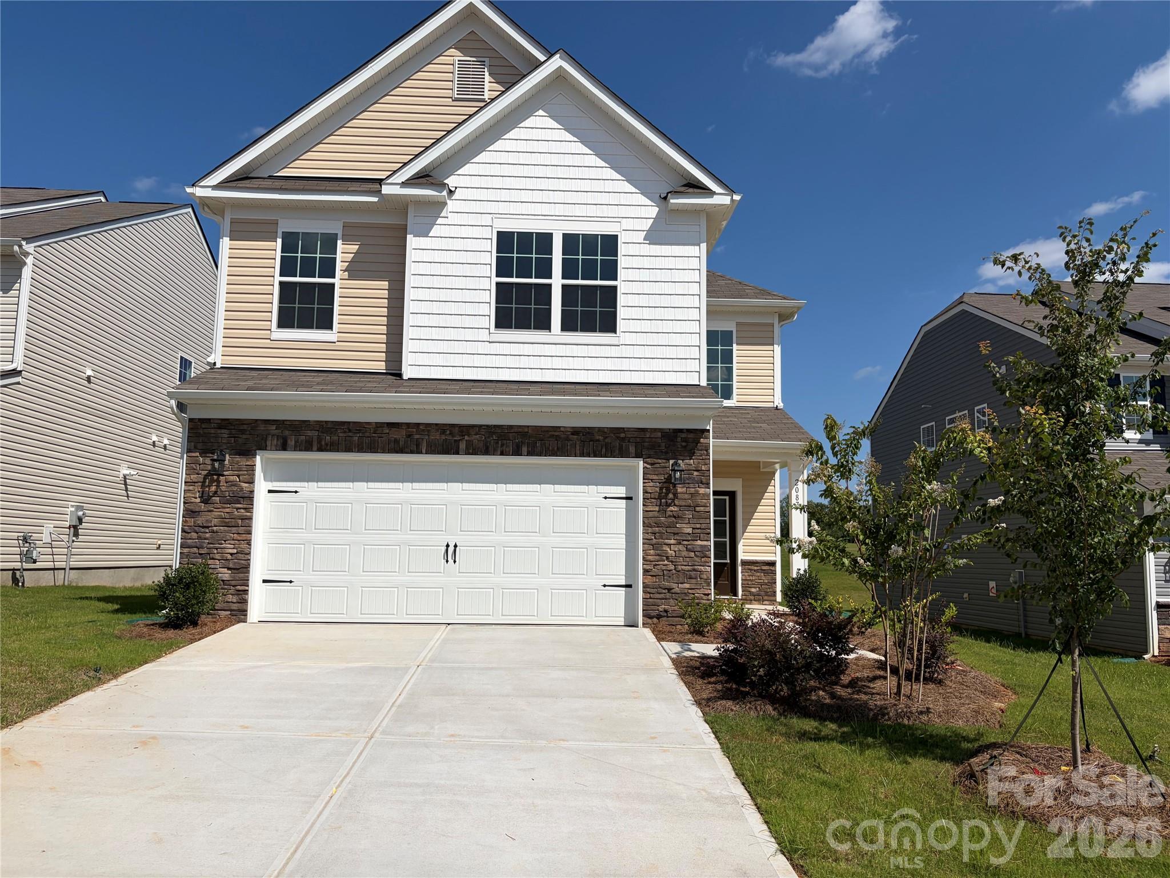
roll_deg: -0.8
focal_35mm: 26
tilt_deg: +8.2
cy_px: 439
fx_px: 879
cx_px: 585
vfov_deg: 53.1
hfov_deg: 67.3
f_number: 1.6
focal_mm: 5.96
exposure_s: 1/8850
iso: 50
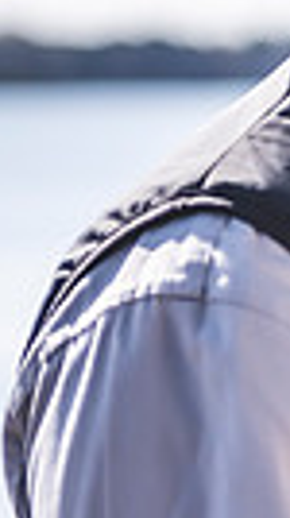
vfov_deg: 6.8
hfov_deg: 3.7
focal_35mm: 318
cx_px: 978
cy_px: 191
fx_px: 4364
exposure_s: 1/2000
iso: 100
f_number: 2.8
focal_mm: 70
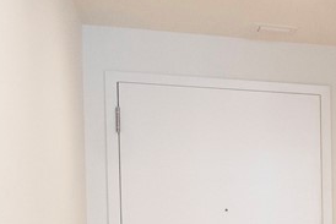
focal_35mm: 102
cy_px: 274
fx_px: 953
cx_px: 701
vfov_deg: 13.1
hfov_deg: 15.4
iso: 800
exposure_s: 1/13
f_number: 8
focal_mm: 11
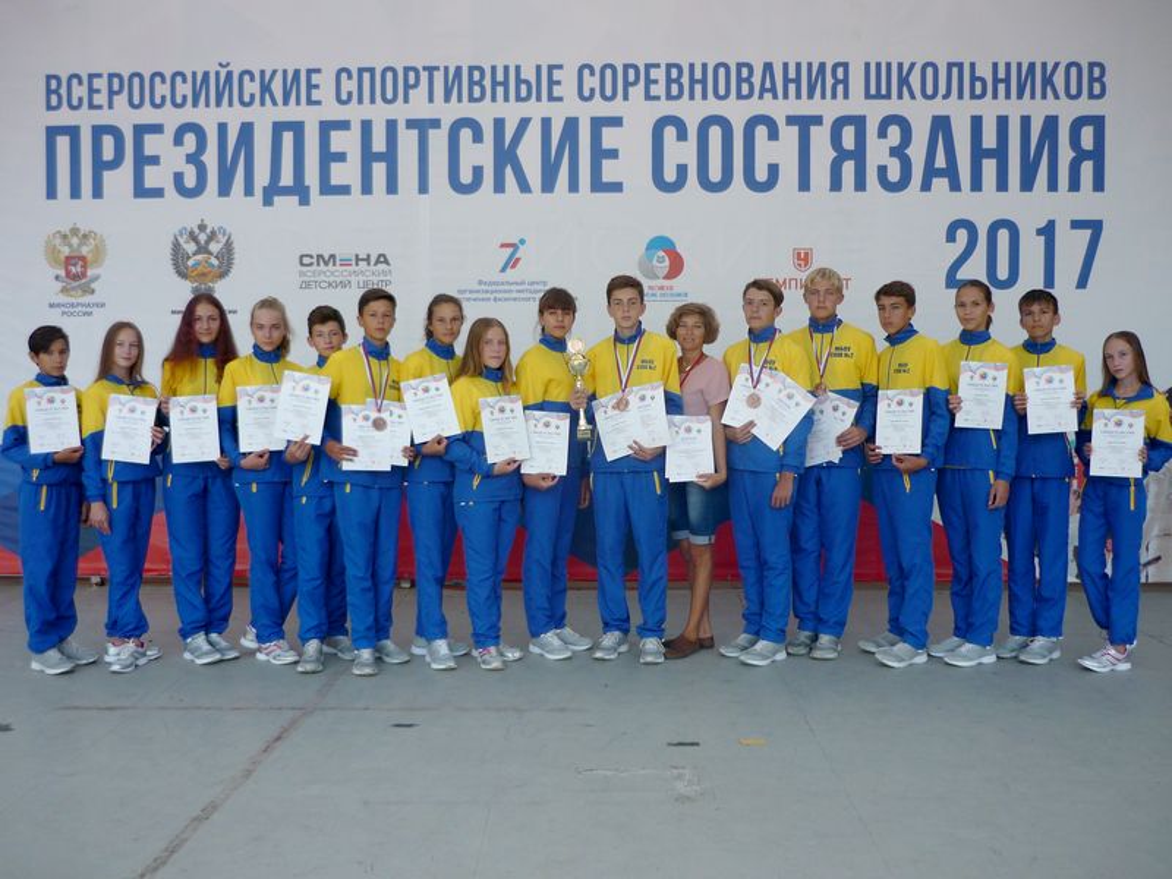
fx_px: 1117
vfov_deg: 42.9
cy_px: 440
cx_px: 586
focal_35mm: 33
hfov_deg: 55.4
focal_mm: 5.5
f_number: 2.8
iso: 100
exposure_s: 1/100
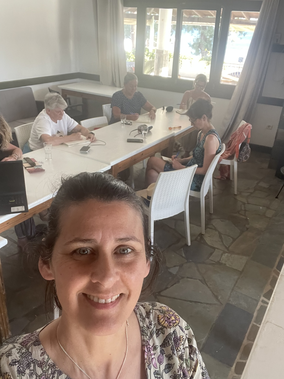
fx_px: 328
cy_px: 190
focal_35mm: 30
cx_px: 142
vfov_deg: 60.0
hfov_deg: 46.8
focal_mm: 2.71
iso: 250
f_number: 2.2
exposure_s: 1/60
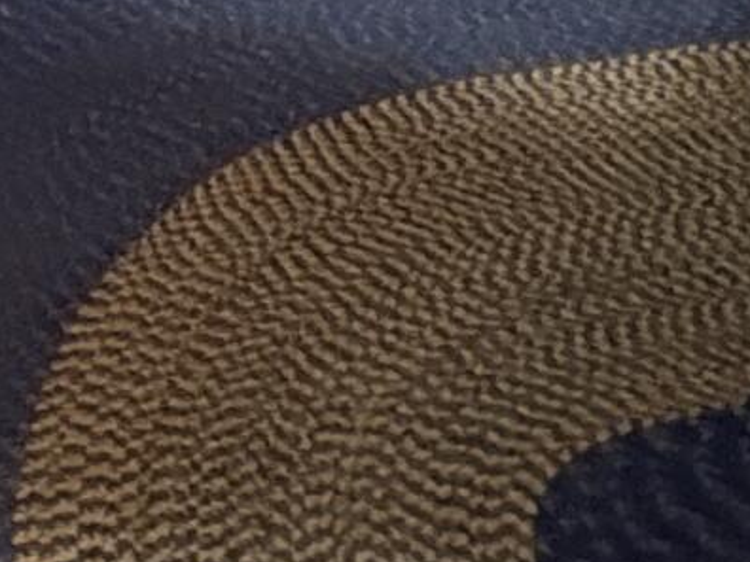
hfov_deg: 17.8
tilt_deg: -10.2
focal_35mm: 106
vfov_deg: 10.3
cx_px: -117
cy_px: -1099
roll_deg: -0.4
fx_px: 2297
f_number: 2.2
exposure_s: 1/30
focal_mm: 2.22
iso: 1000
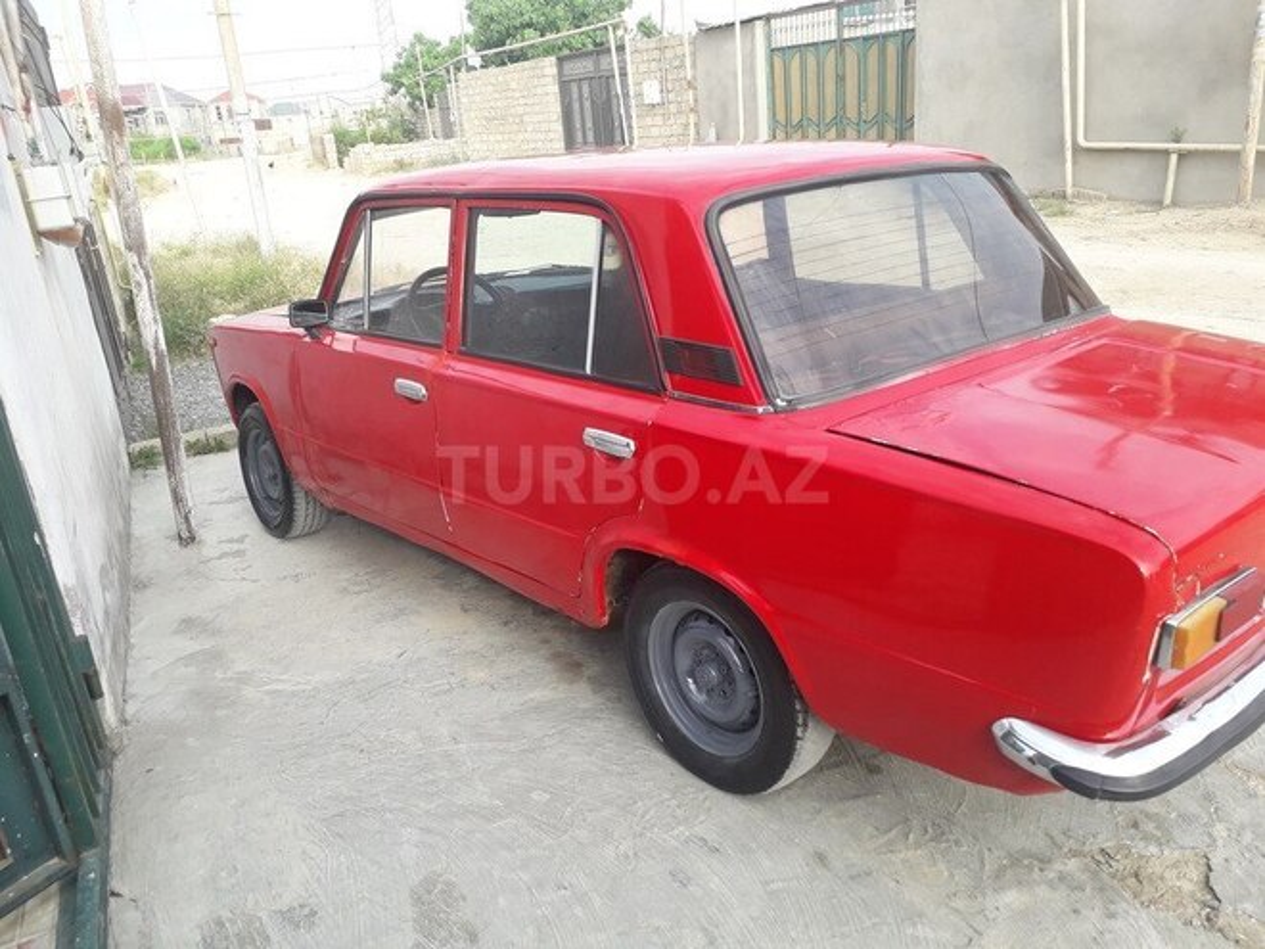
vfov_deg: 51.4
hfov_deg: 65.3
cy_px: 474
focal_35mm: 27
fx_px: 987
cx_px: 632
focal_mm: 3.6
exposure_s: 1/348
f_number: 1.9
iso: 40
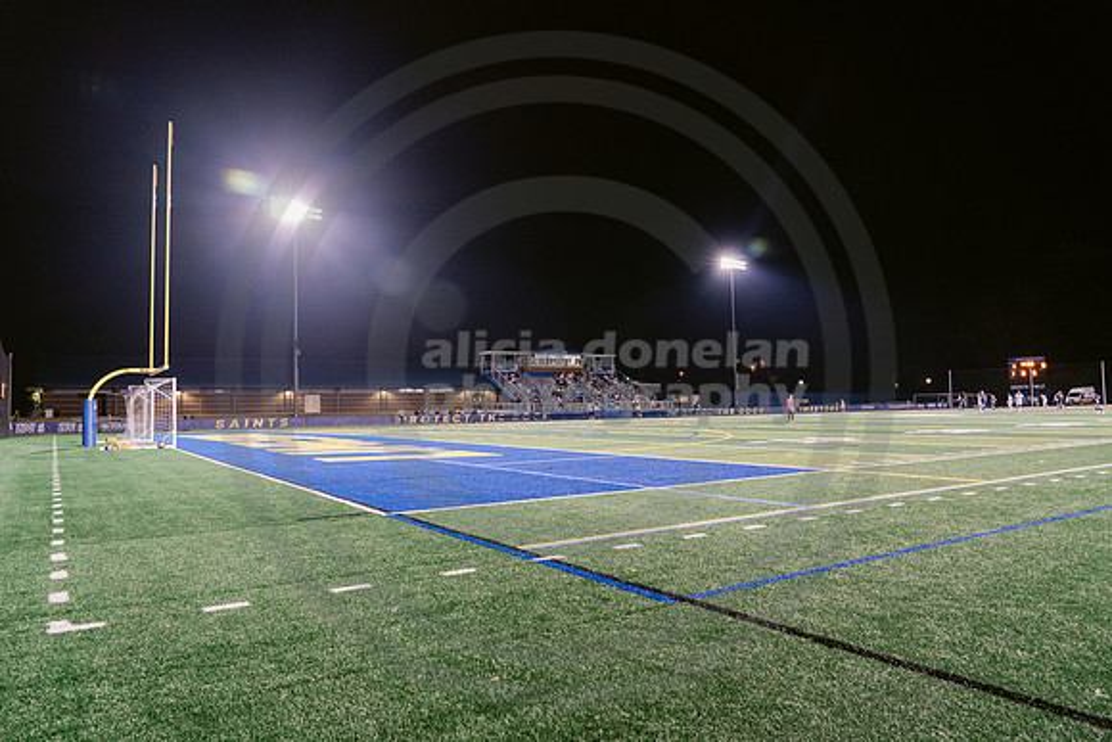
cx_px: 556
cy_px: 371
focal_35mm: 24
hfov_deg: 73.7
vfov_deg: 53.2
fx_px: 741
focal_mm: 24
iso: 2500
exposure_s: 1/80
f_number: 4.5
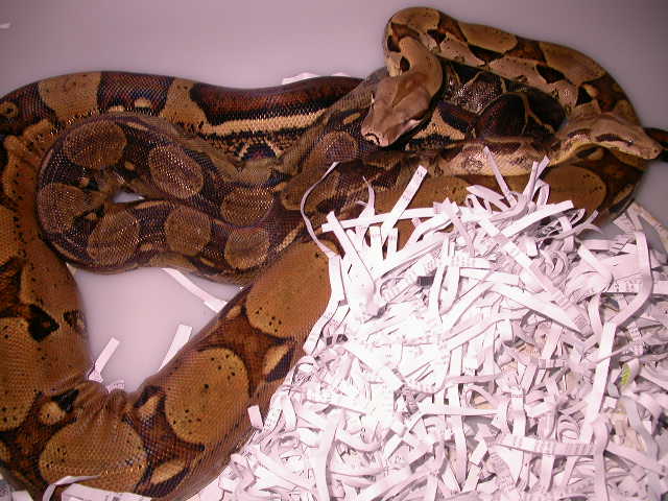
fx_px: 733
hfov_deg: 49.0
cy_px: 250
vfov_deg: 37.7
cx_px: 334
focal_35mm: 38
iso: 100
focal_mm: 7.85
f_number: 2.6
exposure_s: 1/60
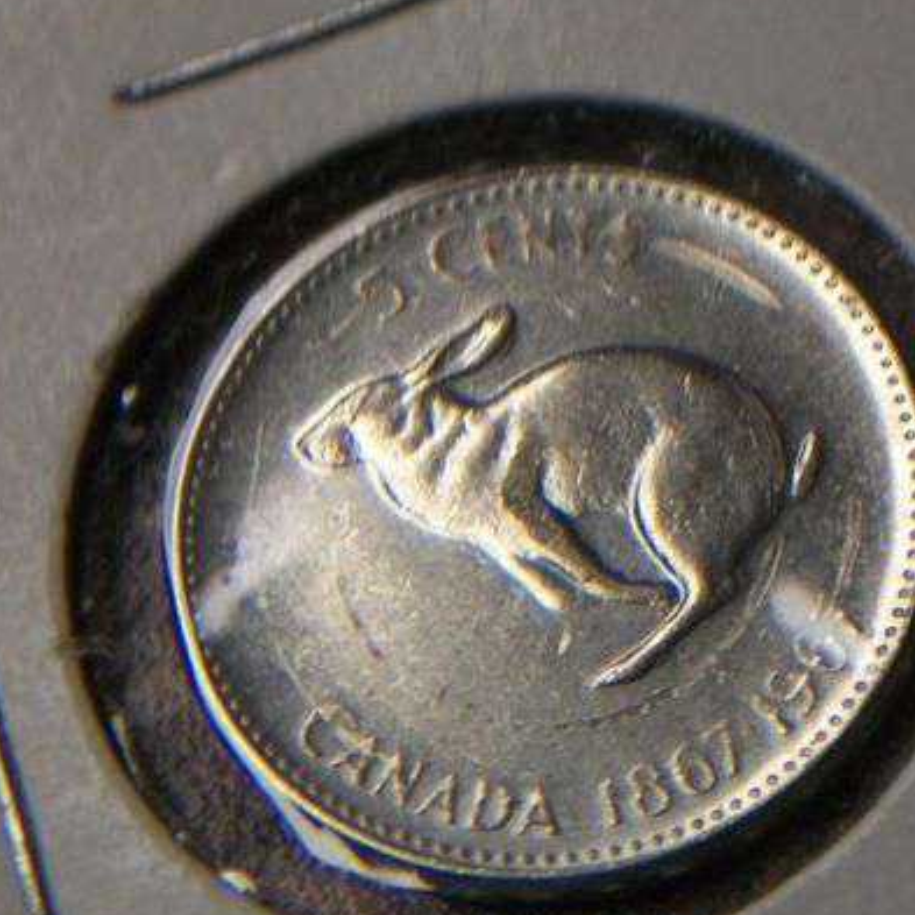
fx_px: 3110
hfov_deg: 16.7
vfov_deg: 16.7
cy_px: 501
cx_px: 573
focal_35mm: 104
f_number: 4.6
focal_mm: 13.7
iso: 160
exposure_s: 1/40
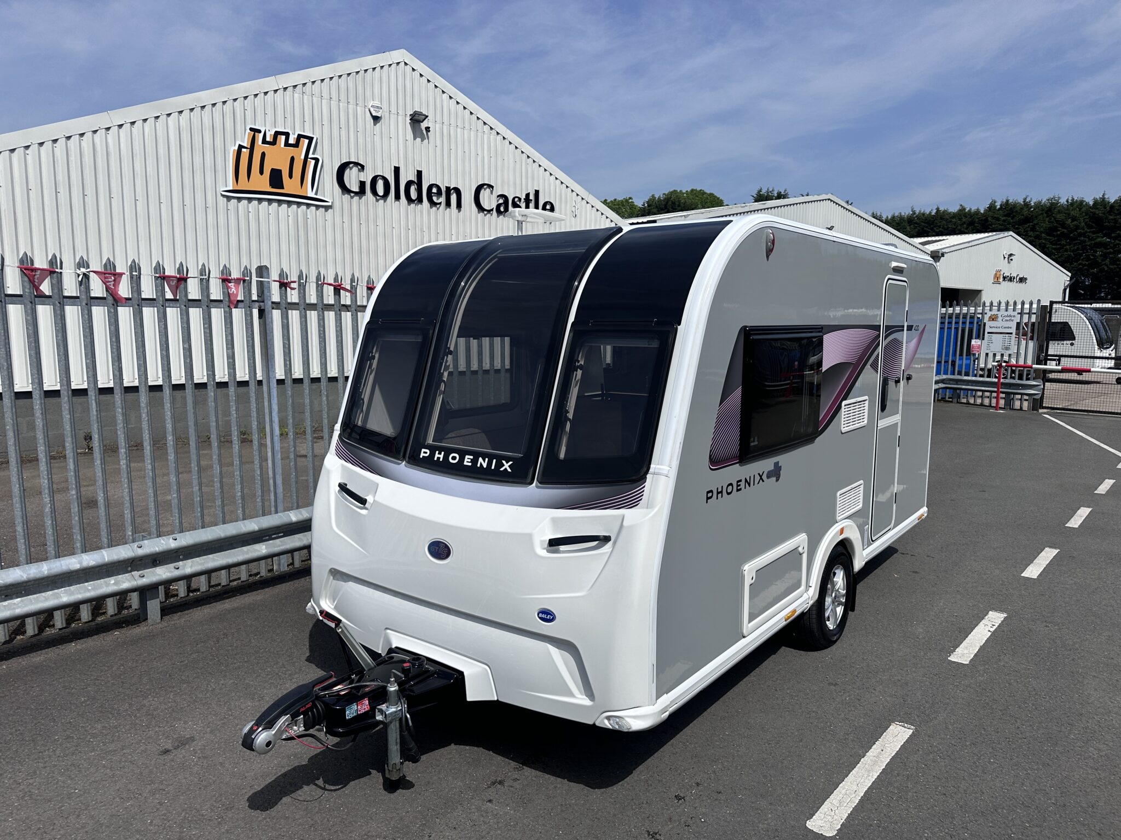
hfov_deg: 71.6
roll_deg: -0.5
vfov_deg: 56.8
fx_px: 777
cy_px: 420
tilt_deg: -8.6
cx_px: 560
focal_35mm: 24
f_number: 1.78
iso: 80
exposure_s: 1/9709
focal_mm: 6.86
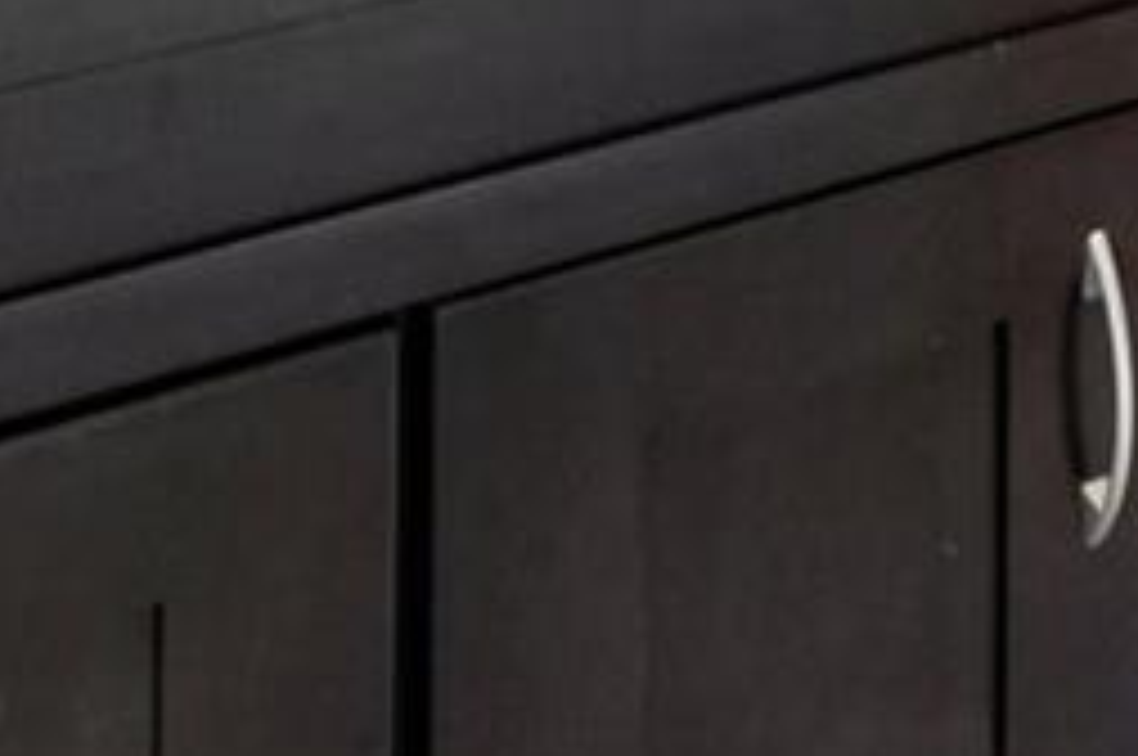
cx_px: 2218
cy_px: -1246
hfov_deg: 16.7
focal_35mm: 95
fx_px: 2999
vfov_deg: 11.2
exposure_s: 1/6
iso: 800
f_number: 8
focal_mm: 10
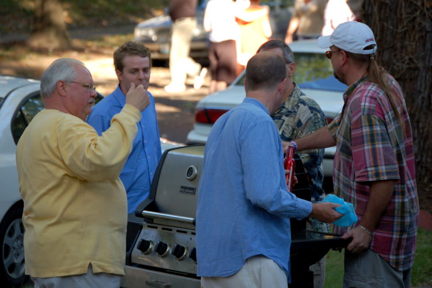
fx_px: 2250
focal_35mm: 188
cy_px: 144
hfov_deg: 11.0
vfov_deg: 7.3
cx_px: 216
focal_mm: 125
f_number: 5
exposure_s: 1/250
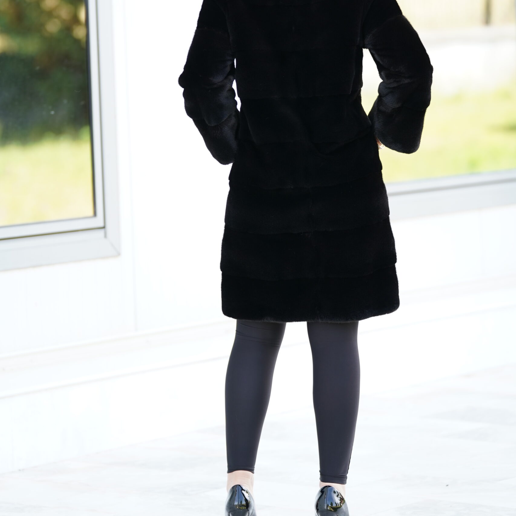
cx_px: 258
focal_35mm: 161
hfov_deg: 10.9
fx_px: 2715
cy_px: 153
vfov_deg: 10.8
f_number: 2.8
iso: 250
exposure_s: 1/250
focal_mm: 126
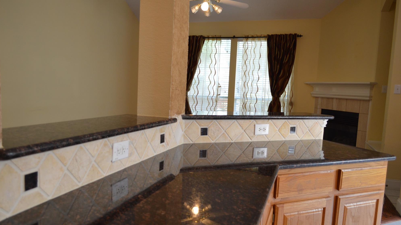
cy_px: 127
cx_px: 197
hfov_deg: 66.1
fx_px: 308
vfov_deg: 40.1
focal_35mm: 29
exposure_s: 1/60
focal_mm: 18
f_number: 4
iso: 400
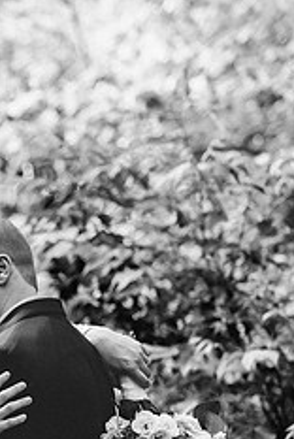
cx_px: -26
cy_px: 315
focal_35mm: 283
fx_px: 3456
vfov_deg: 7.3
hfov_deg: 4.9
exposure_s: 1/500
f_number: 2.8
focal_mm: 110
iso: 640
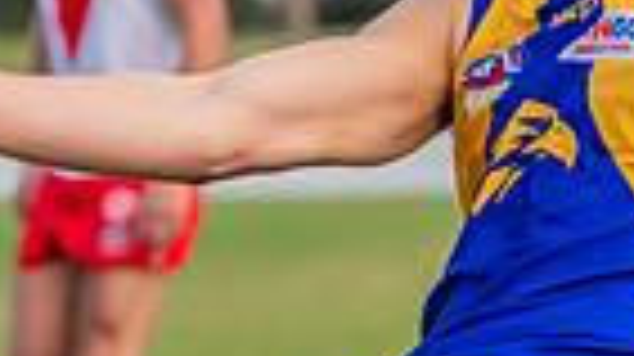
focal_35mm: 752
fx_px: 12630
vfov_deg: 1.6
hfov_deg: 2.9
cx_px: 63
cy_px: 354
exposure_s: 1/1250
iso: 800
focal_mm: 170
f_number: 6.3
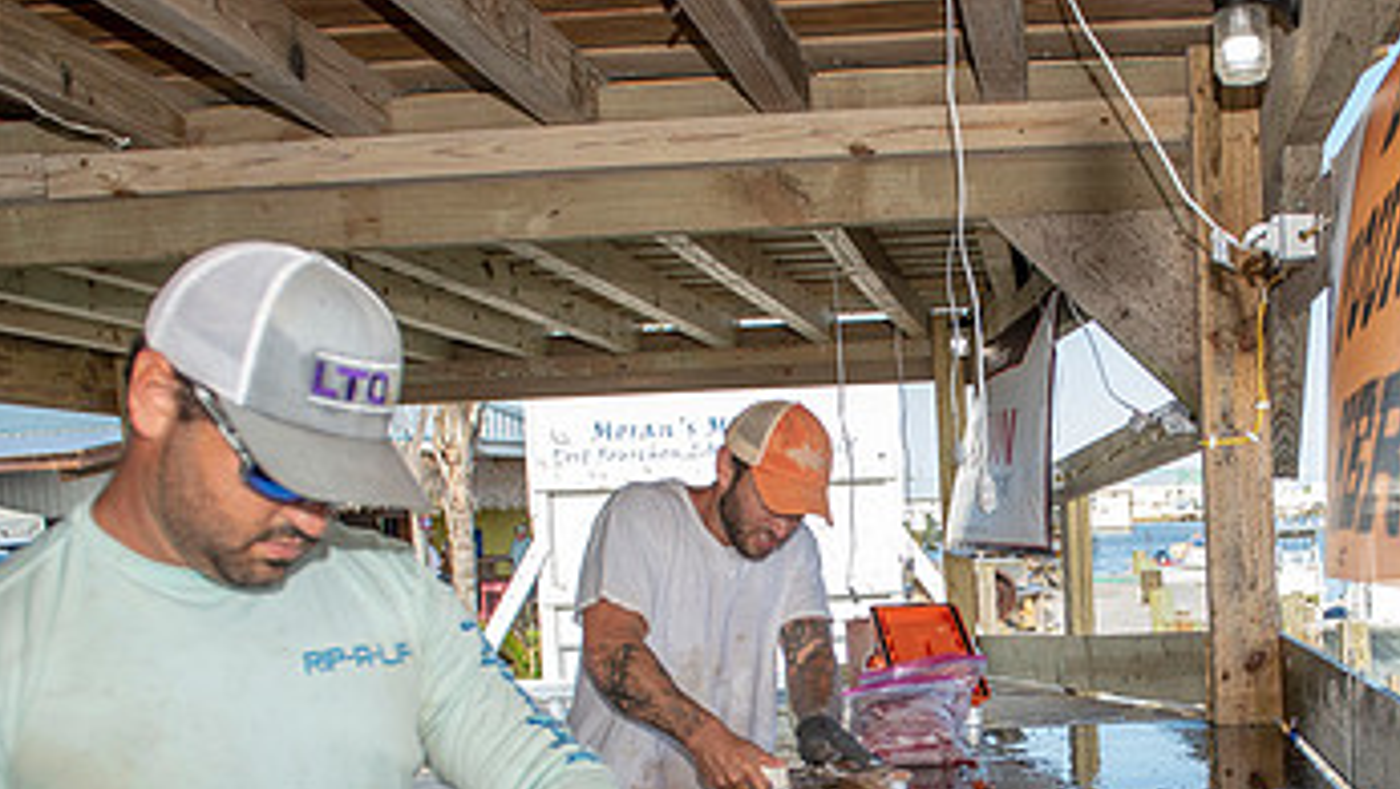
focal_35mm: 47
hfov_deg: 42.5
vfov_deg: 24.9
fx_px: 1746
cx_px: 1026
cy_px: 678
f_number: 4
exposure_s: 1/250
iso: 50
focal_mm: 24
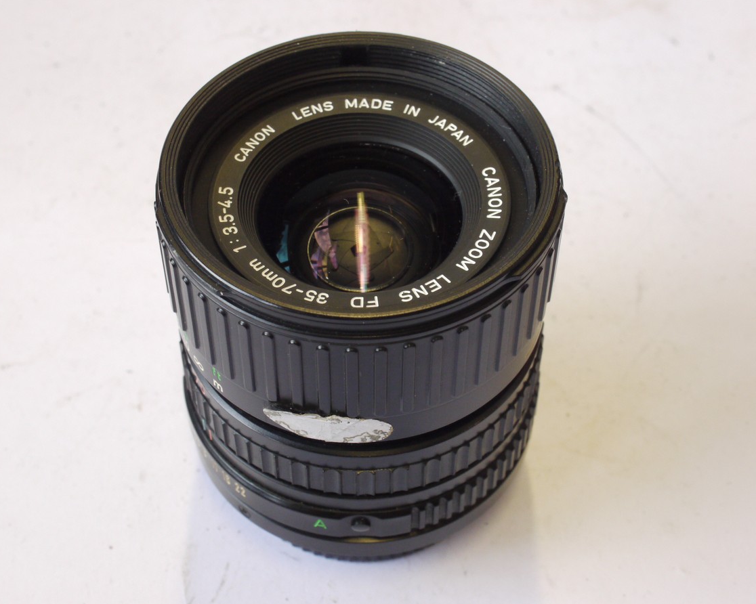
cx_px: 355
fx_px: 1409
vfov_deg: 24.2
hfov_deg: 30.0
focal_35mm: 63
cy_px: 301
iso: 800
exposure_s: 1/50
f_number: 10
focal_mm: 30
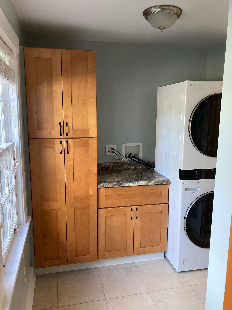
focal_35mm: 28
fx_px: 250
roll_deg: +0.1
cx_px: 116
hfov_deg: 49.7
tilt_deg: -9.7
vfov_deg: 63.4
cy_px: 155
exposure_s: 1/60
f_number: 1.8
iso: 125
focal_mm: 3.99
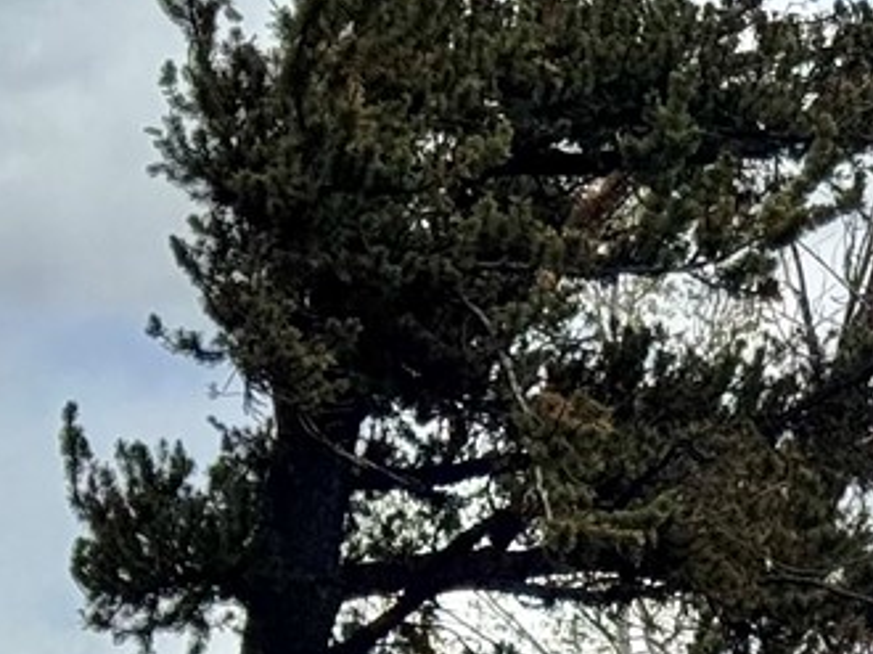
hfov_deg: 8.1
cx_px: 1757
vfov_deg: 6.2
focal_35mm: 233
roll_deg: +3.6
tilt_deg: -1.5
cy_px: 1213
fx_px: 5872
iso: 80
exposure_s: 1/7937
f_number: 1.78
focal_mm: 6.76
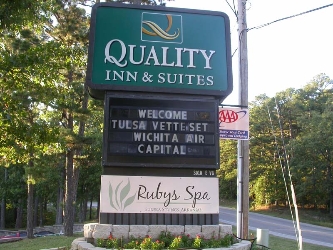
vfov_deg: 37.7
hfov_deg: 49.0
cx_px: 166
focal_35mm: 38
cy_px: 125
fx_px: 366
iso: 100
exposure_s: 1/66.6
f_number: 3.7
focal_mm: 7.85
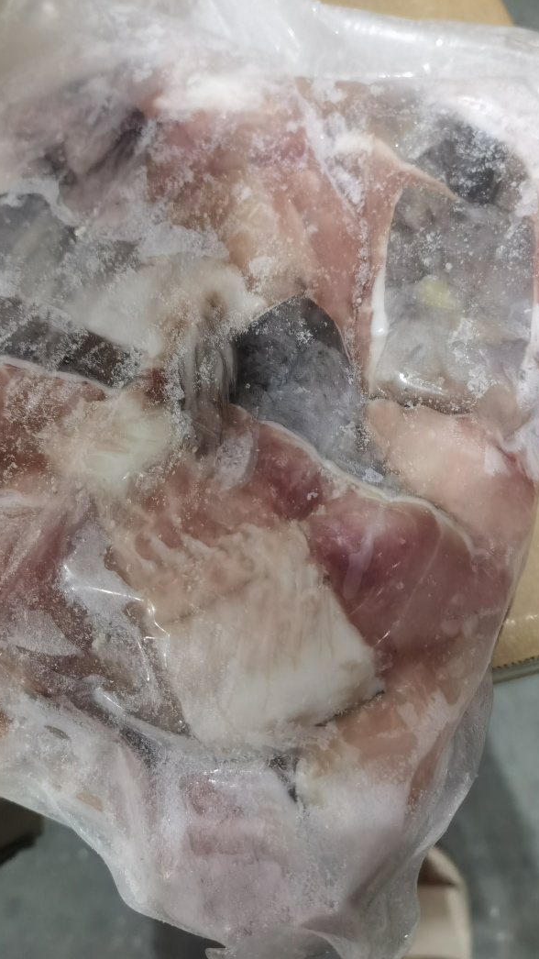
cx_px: 229
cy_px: 473
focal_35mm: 30
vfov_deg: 64.3
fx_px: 763
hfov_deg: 38.8
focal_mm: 6.67
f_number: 1.9
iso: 500
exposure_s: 1/33.3
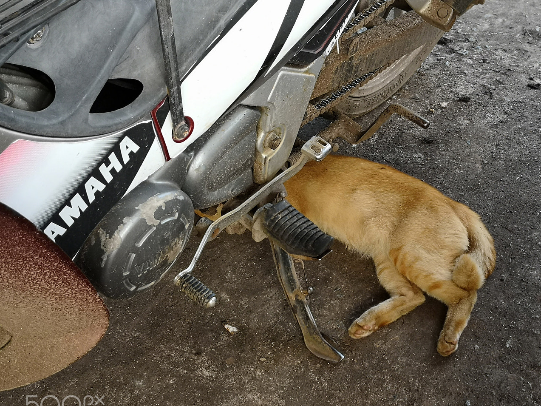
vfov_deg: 29.7
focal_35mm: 49
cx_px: 339
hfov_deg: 38.7
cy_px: 206
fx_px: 766
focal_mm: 3.95
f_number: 1.6
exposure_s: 1/118
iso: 50
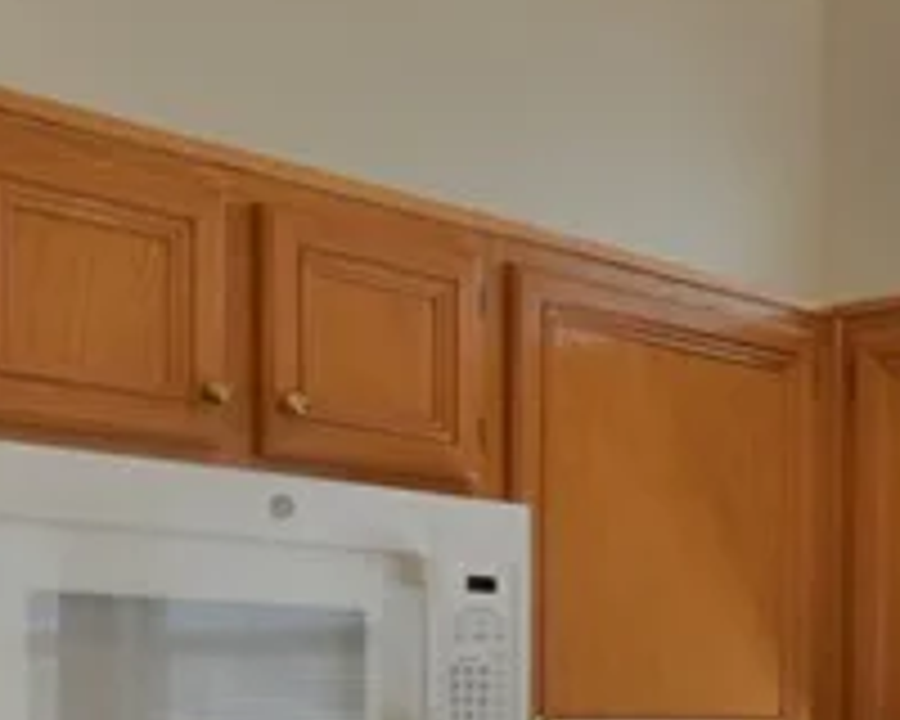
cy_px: 806
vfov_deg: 20.2
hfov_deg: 24.6
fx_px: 1918
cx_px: 994
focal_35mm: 72
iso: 1000
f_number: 7.1
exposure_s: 1/80
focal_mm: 10
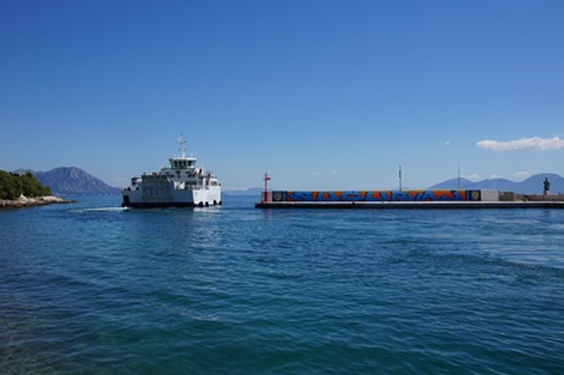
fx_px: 517
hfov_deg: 57.3
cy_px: 188
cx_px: 282
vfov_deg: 39.9
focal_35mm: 33
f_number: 11
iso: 100
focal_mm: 22
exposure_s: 1/200
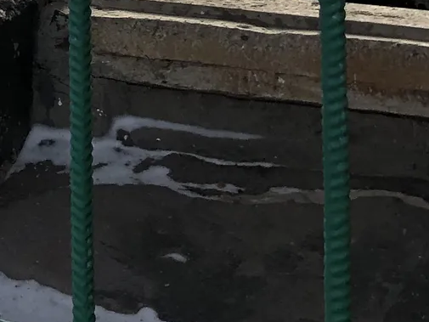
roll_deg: +0.9
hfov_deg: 13.3
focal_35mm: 133
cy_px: -342
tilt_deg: +0.5
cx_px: -353
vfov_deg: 10.2
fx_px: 1649
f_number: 1.8
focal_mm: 4
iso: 20
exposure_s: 1/800
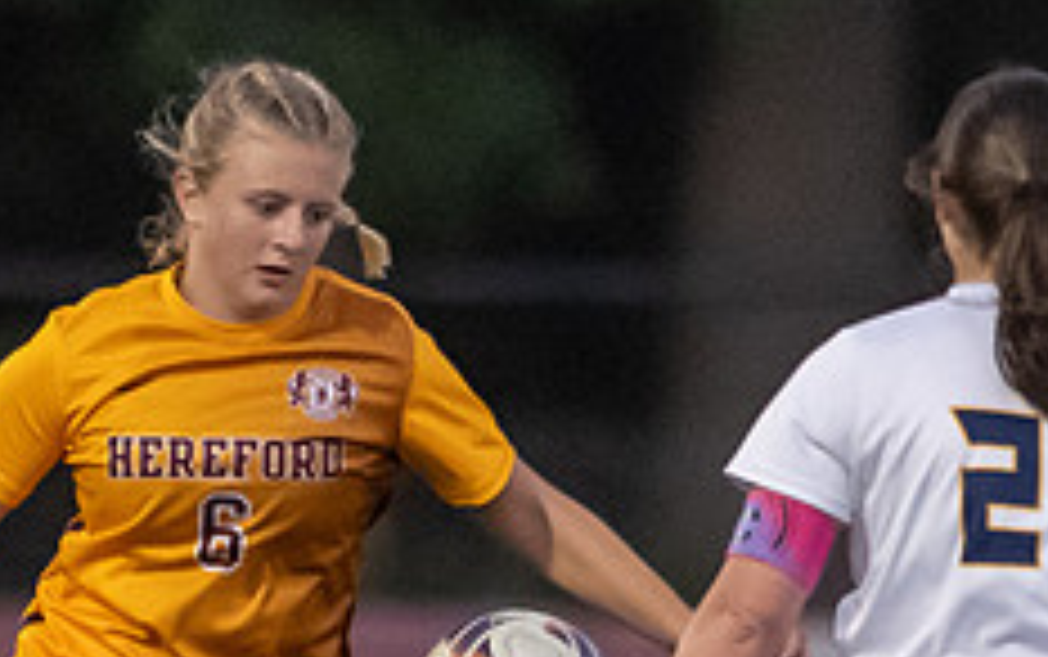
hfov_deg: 1.1
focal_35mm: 1952
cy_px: 971
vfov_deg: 0.7
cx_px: 17
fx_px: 55792
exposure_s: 1/1000
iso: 5600
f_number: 2.8
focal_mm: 300
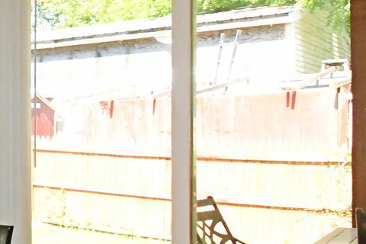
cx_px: -255
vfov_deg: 21.2
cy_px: 132
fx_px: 651
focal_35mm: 64
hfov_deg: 22.3
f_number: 11
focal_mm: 10
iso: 3200
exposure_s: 1/250
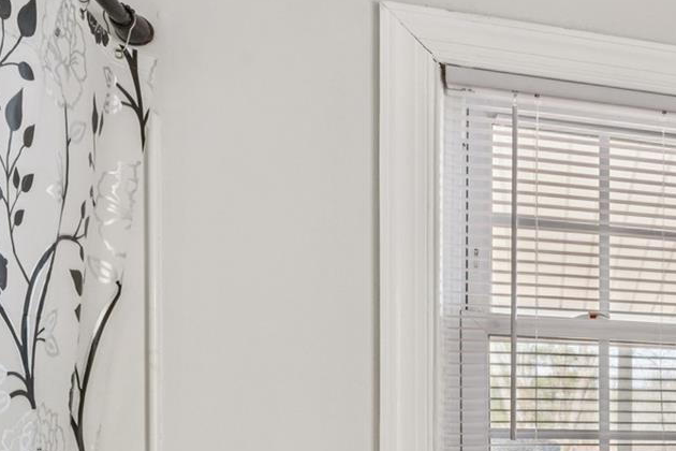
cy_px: 537
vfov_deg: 23.3
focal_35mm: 53
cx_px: 1006
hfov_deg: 26.9
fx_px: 1001
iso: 100
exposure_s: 1/1.25
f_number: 13
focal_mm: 16.4
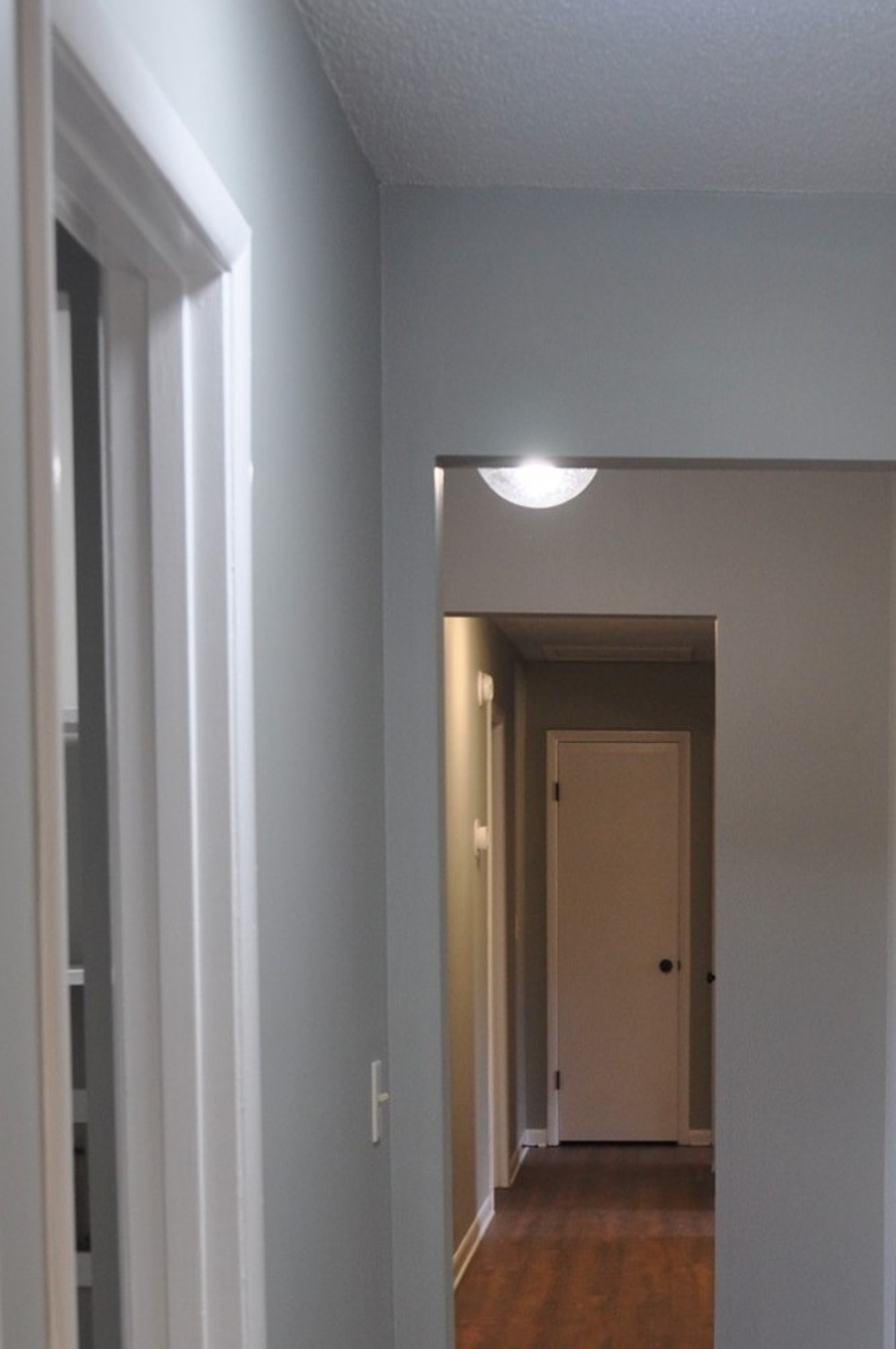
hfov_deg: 18.8
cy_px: 1098
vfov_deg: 27.8
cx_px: 834
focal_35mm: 71
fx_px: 2657
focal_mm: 22
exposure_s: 1/30
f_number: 5.6
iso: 400
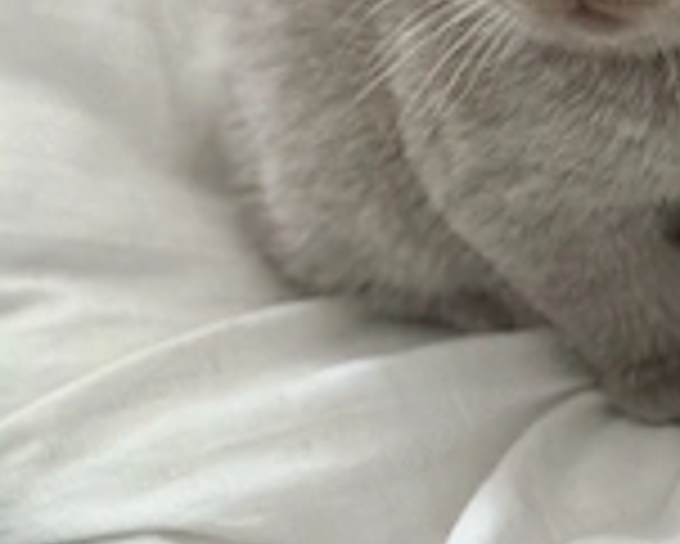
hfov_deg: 15.4
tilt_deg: -40.7
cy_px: 103
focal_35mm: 124
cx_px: 576
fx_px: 2497
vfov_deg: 12.4
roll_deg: +8.9
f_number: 1.78
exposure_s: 1/40
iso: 250
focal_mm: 6.76
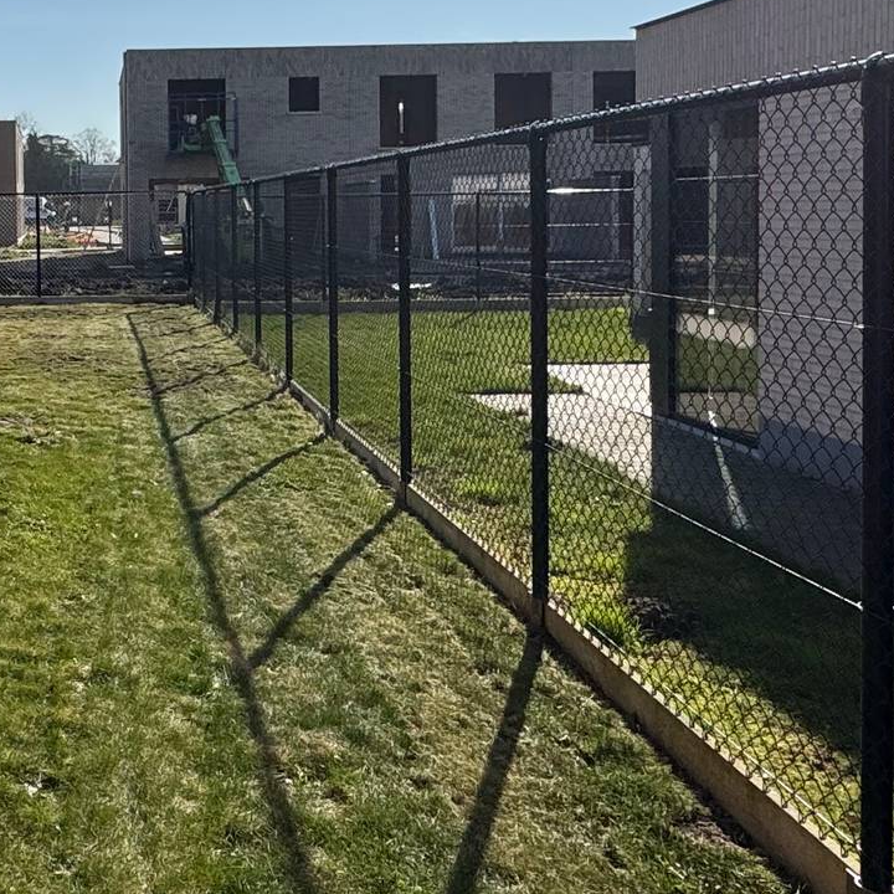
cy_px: 260
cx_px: 47
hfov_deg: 35.5
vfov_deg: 37.7
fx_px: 1286
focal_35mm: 44
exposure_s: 1/3390
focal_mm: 2.22
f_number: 2.2
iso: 50
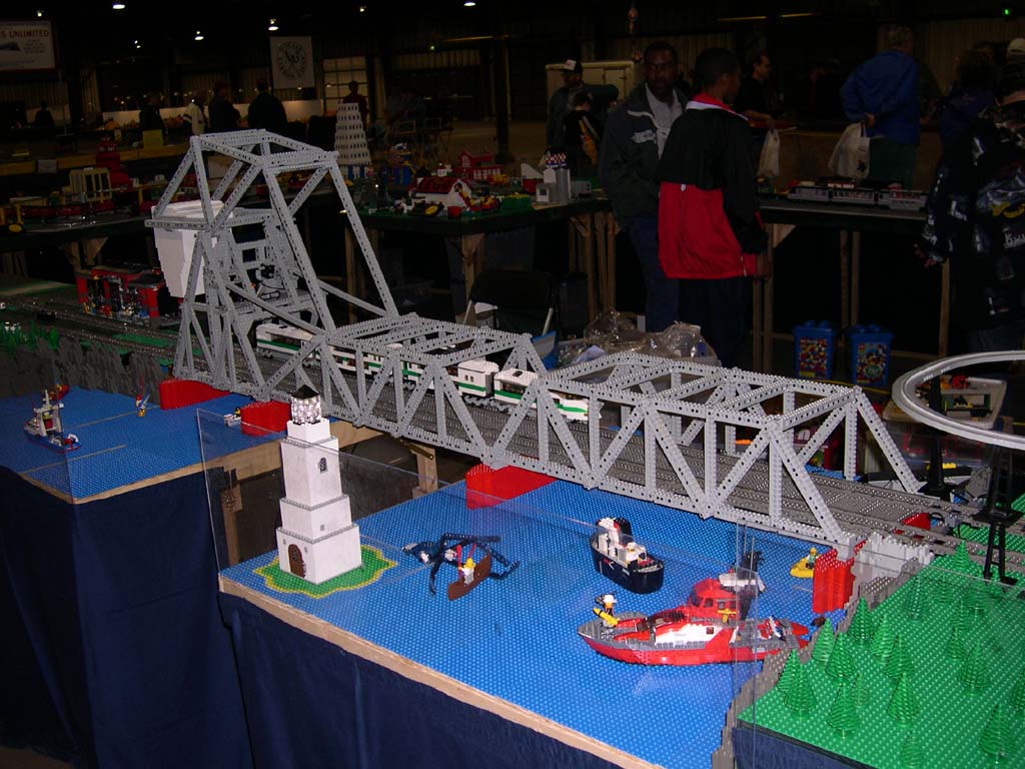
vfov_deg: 37.7
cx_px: 512
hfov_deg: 49.0
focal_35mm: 38
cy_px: 384
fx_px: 1125
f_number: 2.8
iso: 112
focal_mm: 8
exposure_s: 1/60
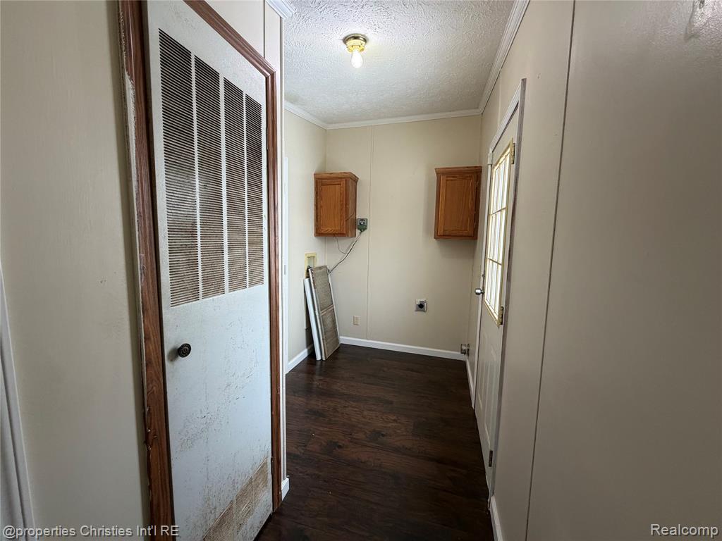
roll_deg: -1.3
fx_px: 292
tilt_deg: -6.2
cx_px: 361
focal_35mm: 14
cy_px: 270
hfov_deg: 102.1
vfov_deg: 85.7
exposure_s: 1/120
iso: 250
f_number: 2.2
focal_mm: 2.22
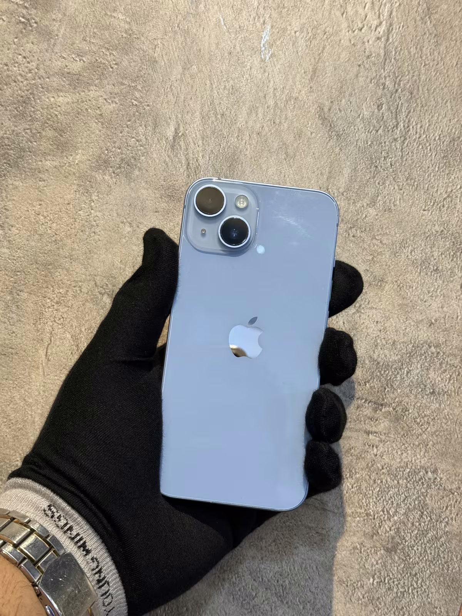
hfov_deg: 30.3
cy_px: 308
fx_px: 854
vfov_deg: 39.7
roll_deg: -16.0
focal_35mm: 48
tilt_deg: +6.7
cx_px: 231
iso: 64
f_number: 1.78
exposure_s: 1/50
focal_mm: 6.76
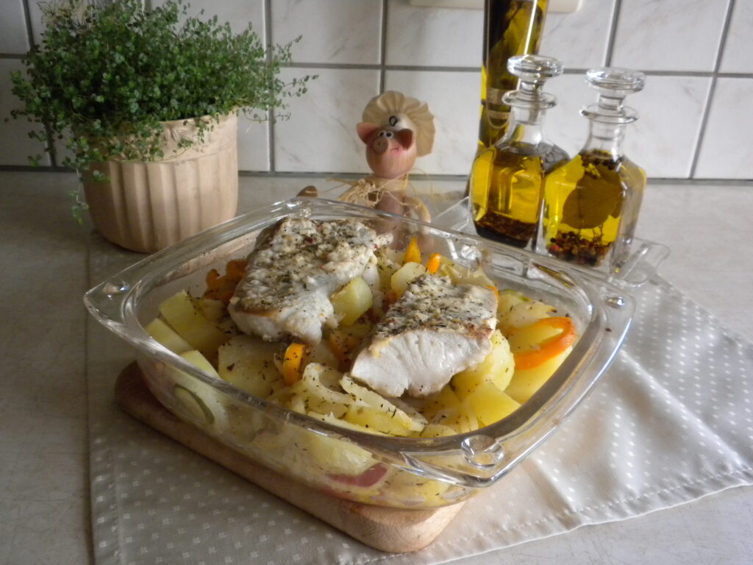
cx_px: 376
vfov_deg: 38.7
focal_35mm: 37
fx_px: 805
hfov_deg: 50.1
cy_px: 282
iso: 400
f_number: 3.5
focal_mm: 6.6
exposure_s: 1/61
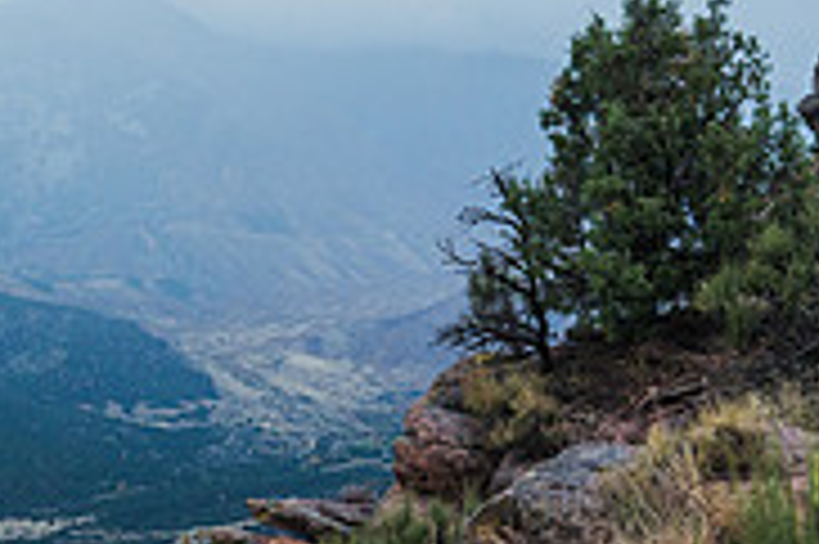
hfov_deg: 14.9
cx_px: 148
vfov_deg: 10.0
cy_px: 245
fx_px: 3114
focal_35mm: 137
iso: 640
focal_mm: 42
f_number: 4.5
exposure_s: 1/60
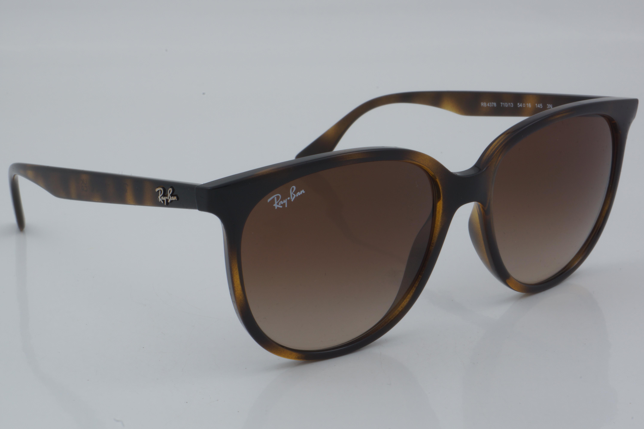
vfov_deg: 18.2
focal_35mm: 75
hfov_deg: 27.0
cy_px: 214
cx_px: 322
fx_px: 1342
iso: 100
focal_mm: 50
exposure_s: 1/4
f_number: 32
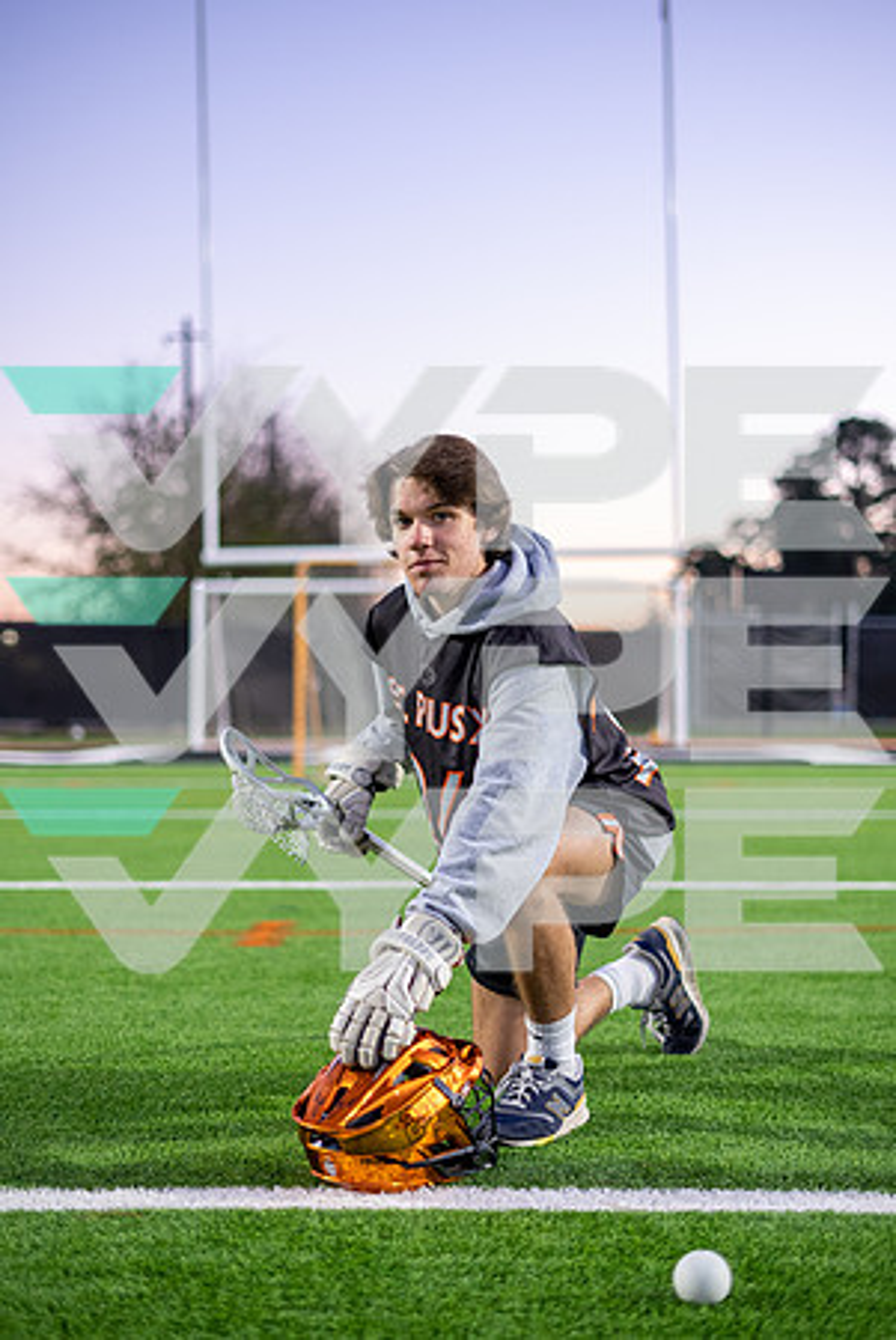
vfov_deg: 39.6
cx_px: 448
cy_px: 670
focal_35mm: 50
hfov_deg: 27.1
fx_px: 1862
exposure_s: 1/400
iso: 800
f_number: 1.8
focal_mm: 50
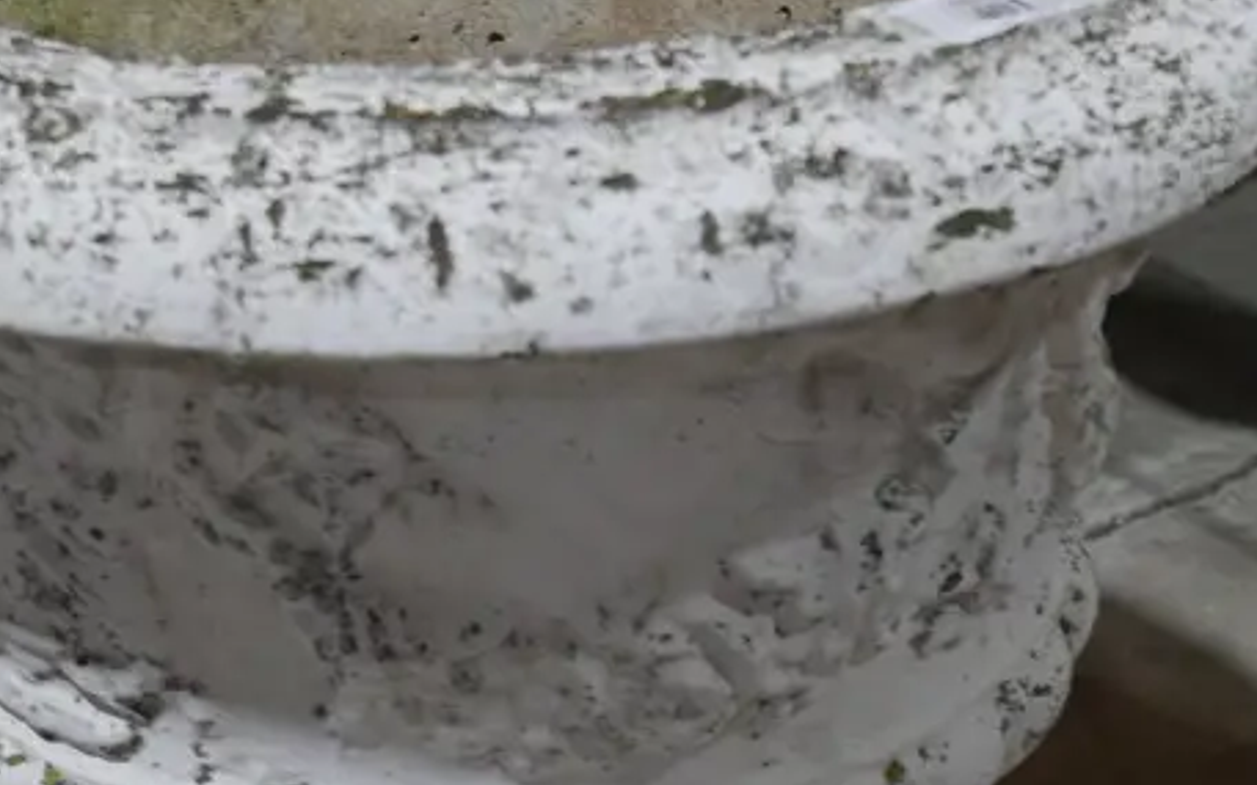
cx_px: 584
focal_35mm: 81
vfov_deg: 16.1
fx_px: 2775
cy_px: 537
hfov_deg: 25.5
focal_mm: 17
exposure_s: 1/60
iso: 200
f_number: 4
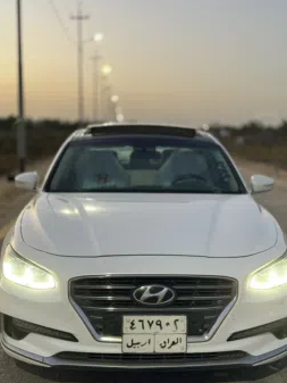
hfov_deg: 25.7
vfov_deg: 33.8
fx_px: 630
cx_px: 153
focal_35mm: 57
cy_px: 205
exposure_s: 1/60
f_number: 1.78
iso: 160
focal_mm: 6.86
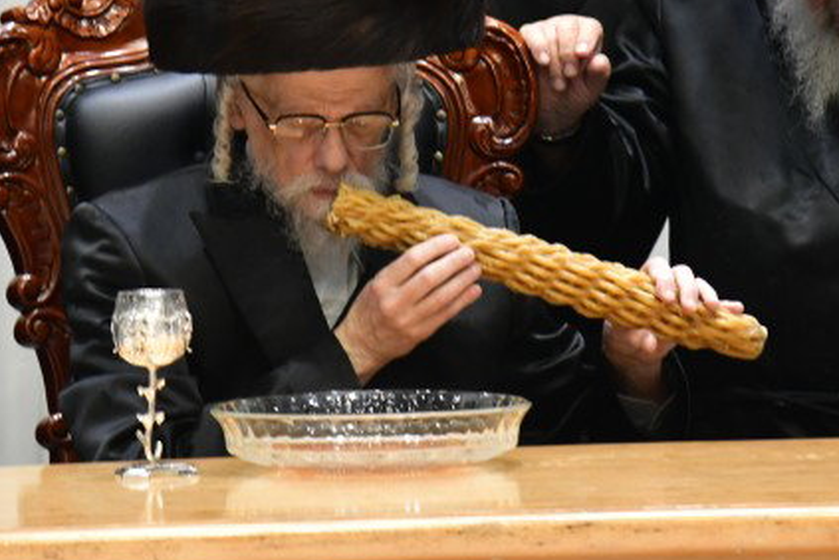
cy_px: -48
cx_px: 365
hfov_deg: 6.3
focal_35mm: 327
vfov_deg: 4.2
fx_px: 7620
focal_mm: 120
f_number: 5.6
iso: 1600
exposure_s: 1/100
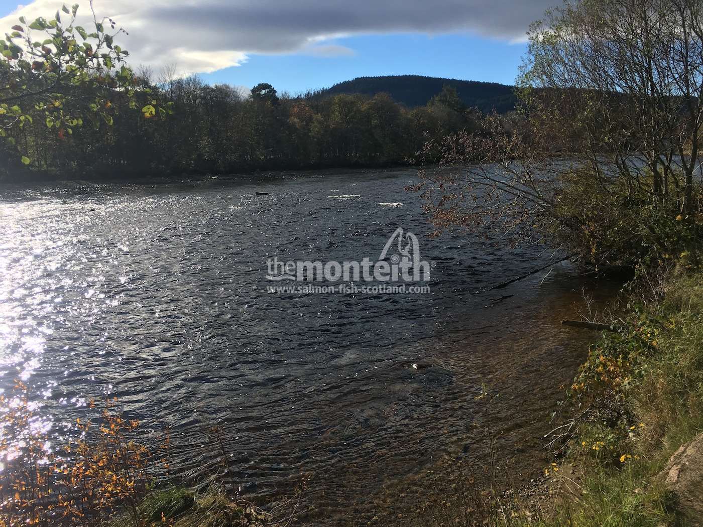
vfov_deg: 48.2
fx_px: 589
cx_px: 352
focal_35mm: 29
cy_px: 264
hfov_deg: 61.7
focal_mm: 4.15
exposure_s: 1/1672
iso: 25
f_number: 2.2
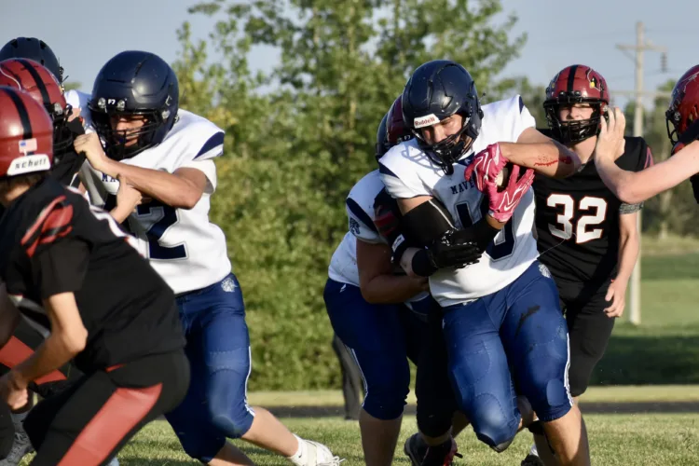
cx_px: 350
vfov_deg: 6.1
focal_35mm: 225
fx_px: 4368
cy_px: 233
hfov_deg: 9.1
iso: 400
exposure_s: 1/1600
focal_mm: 150
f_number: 6.3
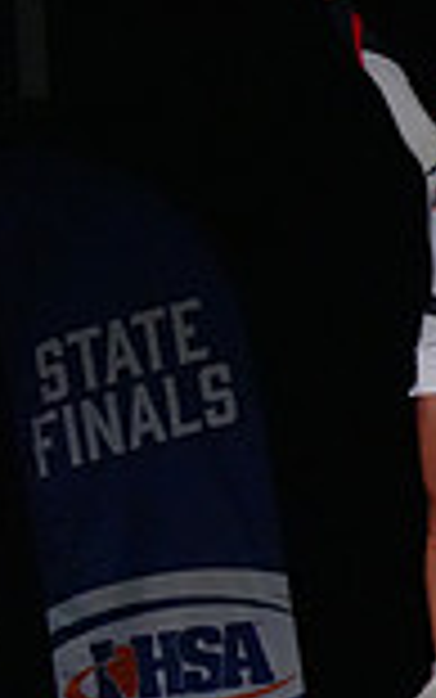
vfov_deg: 3.4
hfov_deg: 2.1
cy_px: 777
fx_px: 11586
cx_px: 1268
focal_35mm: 610
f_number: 5.6
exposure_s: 1/1250
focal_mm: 160
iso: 16000
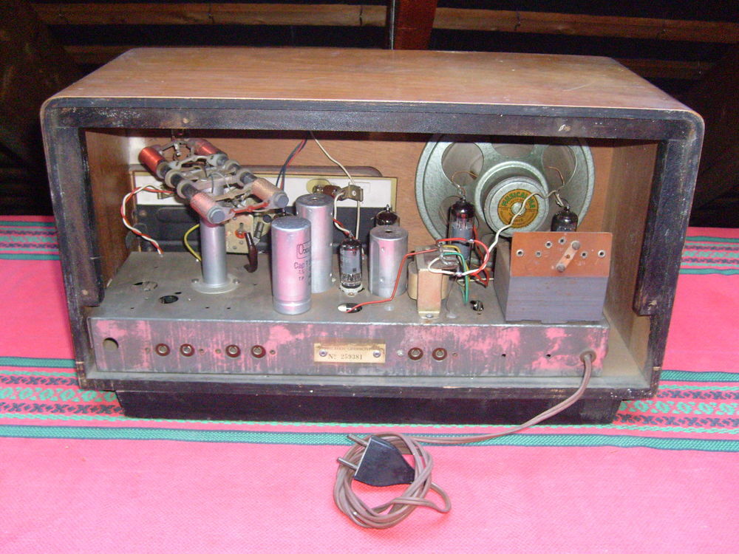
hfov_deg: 52.6
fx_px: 747
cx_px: 370
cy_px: 277
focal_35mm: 35
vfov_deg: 40.7
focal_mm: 5.8
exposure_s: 1/45
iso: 400
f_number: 2.8
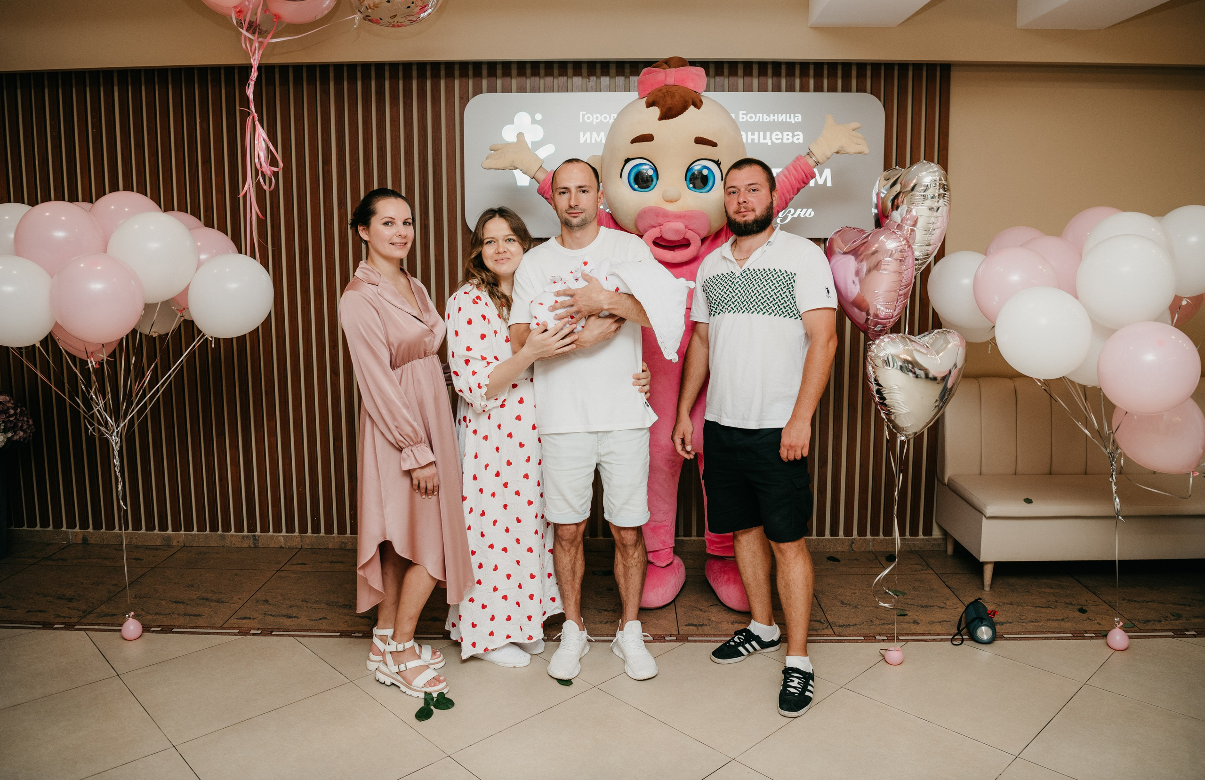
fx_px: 853
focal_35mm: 26
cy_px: 354
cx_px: 598
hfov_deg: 70.5
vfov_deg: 49.1
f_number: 4
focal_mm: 24
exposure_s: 1/160
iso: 200
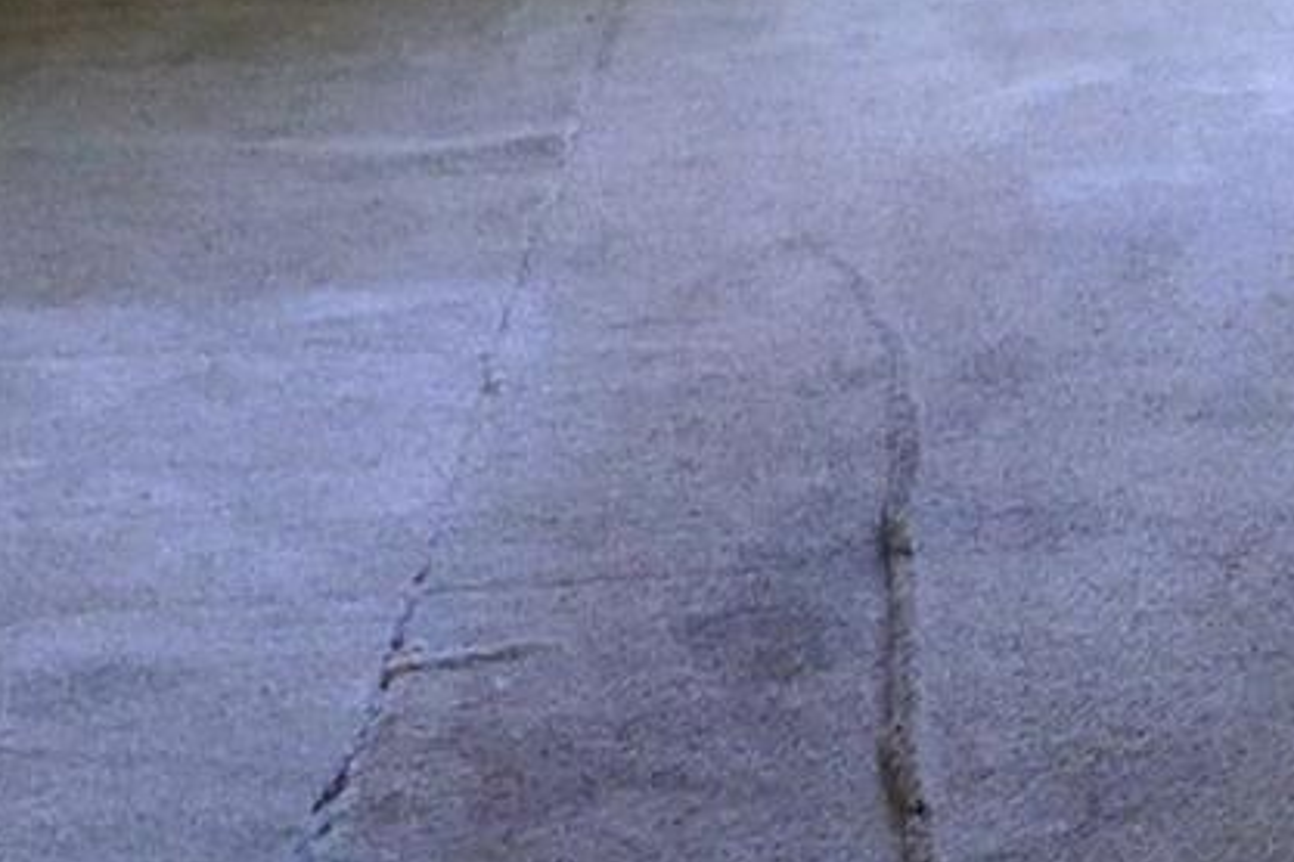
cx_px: 1868
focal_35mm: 118
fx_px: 4241
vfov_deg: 11.4
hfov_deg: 16.1
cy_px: -135
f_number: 2
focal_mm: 5.1
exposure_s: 1/60
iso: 400
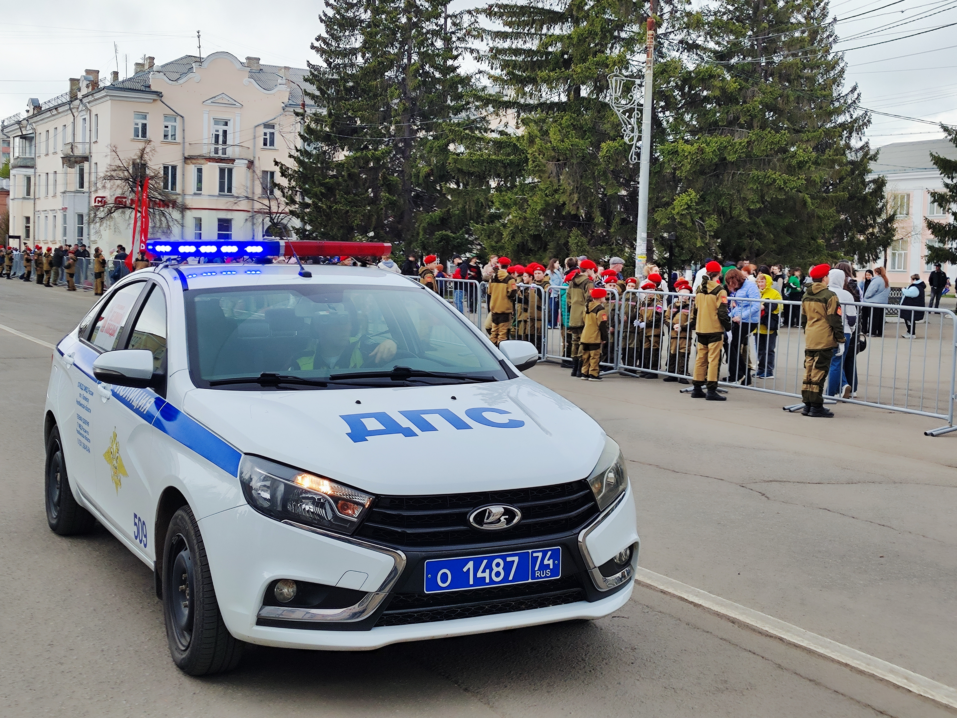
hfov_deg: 69.4
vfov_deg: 54.9
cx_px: 478
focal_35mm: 25
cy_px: 359
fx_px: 691
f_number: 1.79
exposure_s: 1/731
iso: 50
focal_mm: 4.71
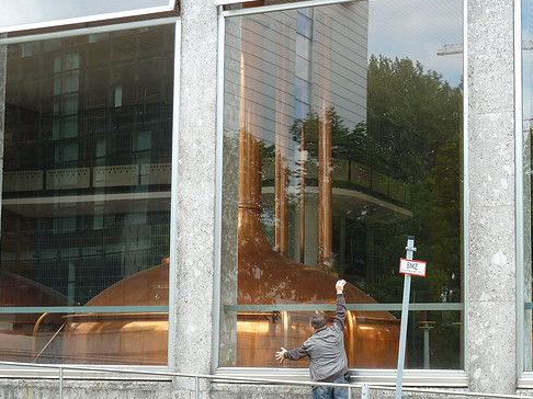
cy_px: 229
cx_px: 282
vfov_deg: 18.4
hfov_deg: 24.4
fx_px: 1231
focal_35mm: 80
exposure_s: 1/50
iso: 80
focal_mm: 11
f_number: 4.1
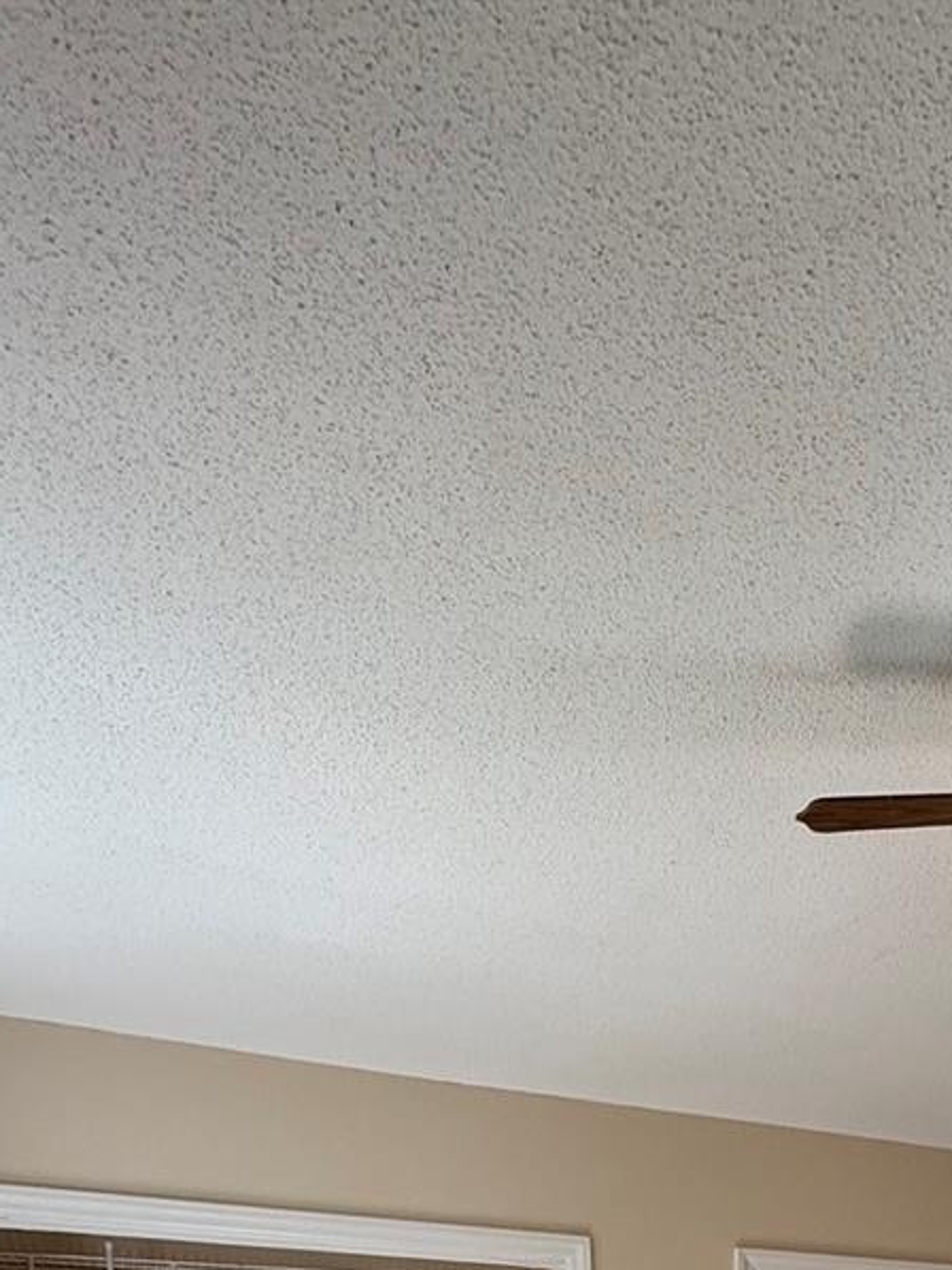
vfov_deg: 35.7
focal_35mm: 36
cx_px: 899
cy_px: 1630
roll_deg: +1.1
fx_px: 1320
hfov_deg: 36.6
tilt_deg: -5.9
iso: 125
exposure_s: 1/120
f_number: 2.2
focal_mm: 2.22
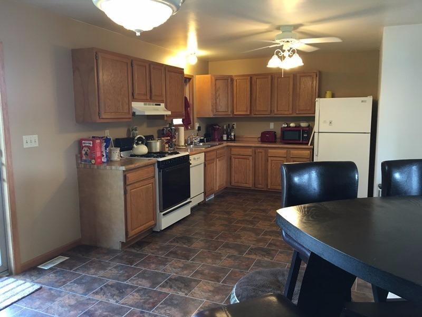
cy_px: 158
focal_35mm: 29
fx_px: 354
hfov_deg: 61.7
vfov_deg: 48.2
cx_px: 211
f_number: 2.2
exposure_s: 1/30
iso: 100
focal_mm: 4.15
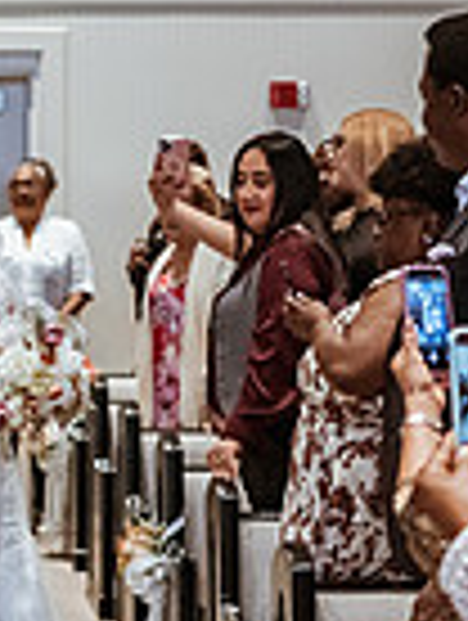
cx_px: -184
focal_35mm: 141
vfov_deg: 14.0
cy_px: 304
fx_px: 2534
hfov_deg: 10.3
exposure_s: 1/500
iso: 1250
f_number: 1.8
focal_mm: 35
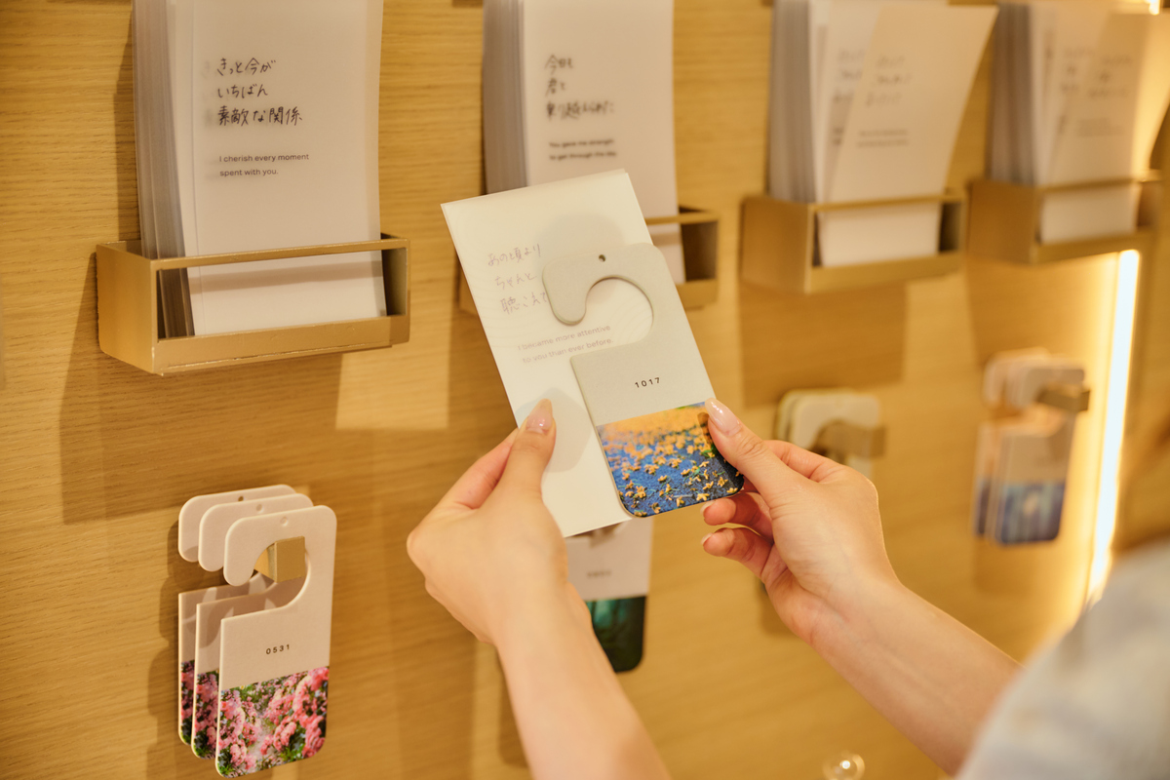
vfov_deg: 24.2
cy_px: 390
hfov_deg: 35.6
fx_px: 1820
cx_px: 585
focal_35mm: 56
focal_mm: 56
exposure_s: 1/320
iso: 400
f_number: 2.8
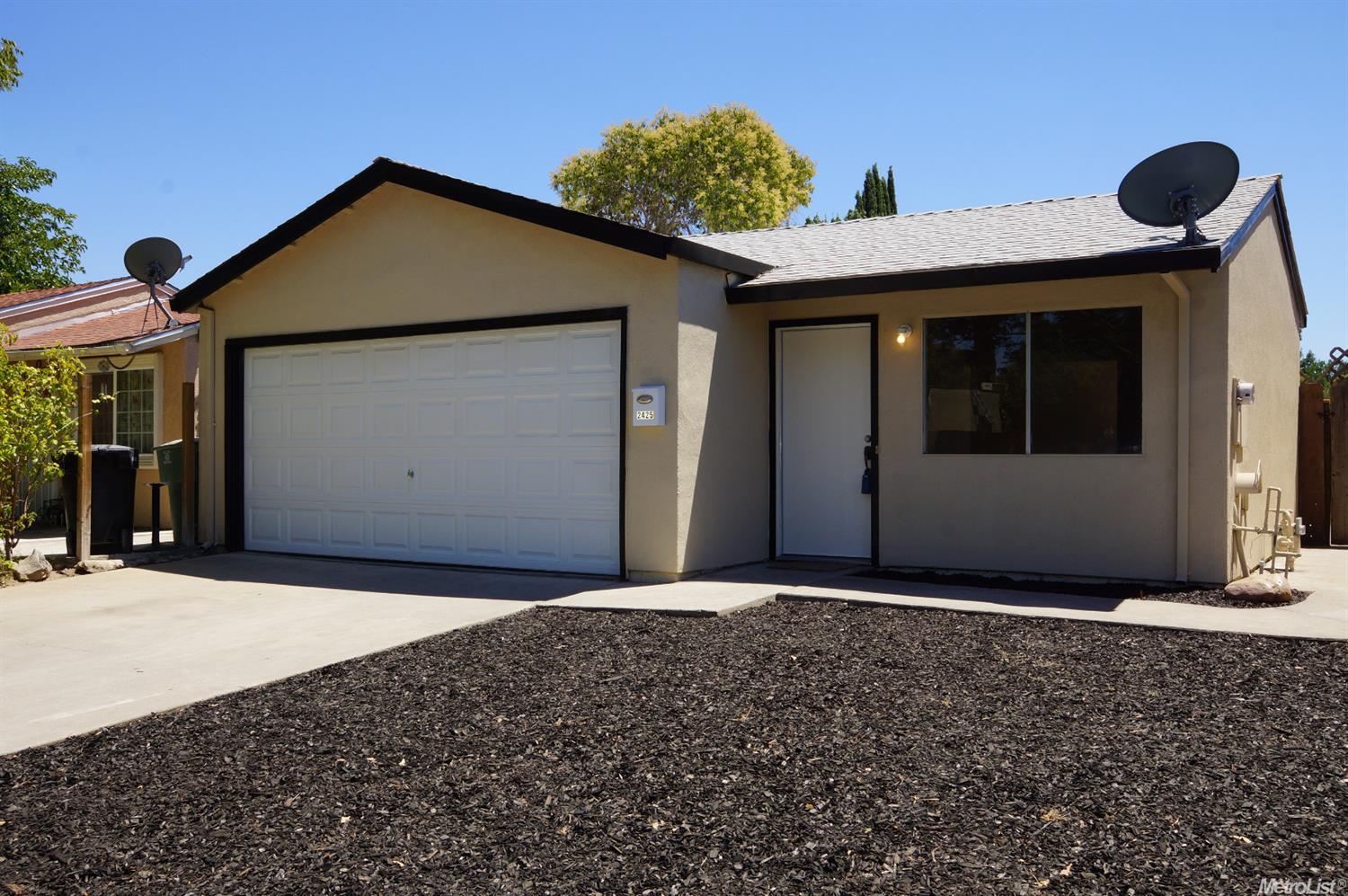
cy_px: 448
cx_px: 674
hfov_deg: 57.3
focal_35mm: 33
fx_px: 1234
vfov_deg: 39.9
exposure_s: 1/90
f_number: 13
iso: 100
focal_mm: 22
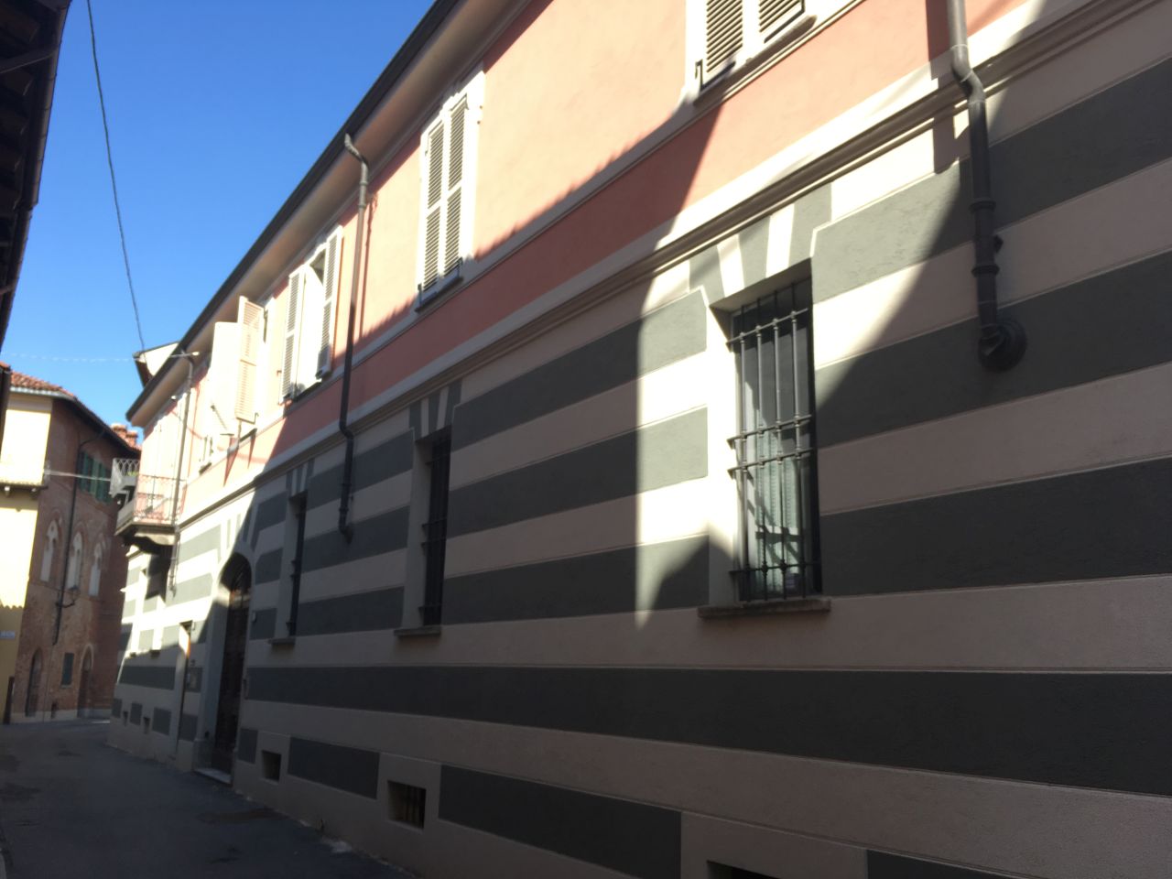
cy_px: 440
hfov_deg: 61.7
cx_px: 586
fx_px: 982
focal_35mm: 29
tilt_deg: +13.1
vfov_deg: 48.2
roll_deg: -1.5
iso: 25
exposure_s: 1/506
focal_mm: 4.15
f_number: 2.2
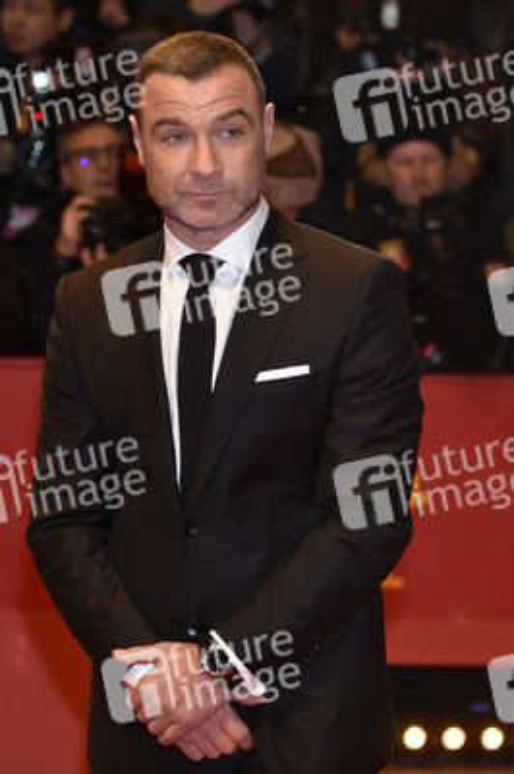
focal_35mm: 105
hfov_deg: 13.0
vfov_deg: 19.5
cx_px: 257
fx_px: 2252
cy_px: 387
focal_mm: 70
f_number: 3.2
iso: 640
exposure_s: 1/320
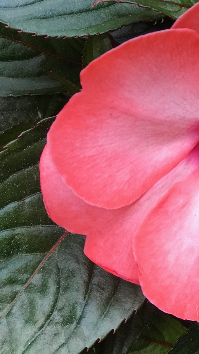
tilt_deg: -52.9
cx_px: 213
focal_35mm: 107
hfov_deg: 11.2
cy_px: 160
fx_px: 1005
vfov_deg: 20.0
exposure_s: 1/50
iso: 32
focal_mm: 6.6
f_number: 2.8
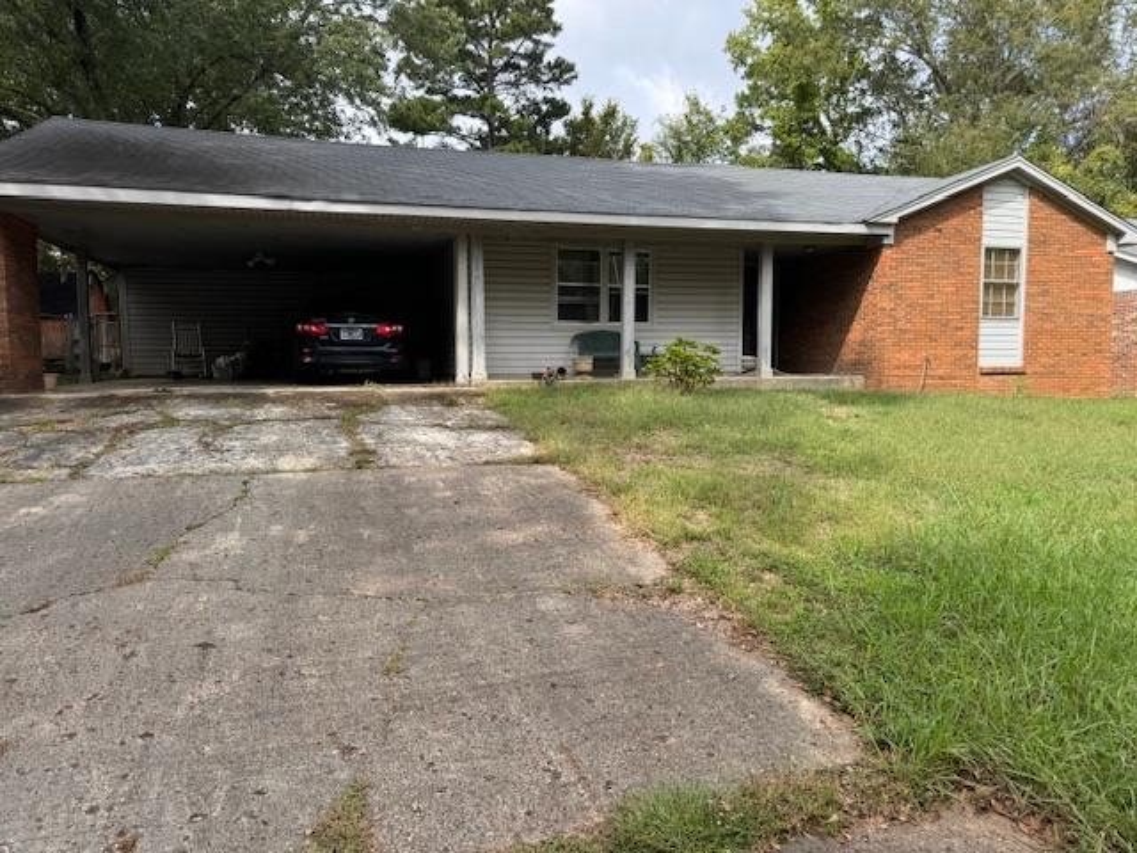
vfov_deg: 56.8
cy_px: 426
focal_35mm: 24
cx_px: 568
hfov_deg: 71.6
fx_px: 788
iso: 80
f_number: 1.78
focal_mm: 6.76
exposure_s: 1/1524
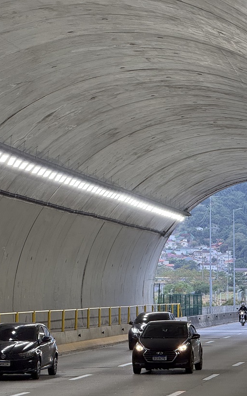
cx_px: 122
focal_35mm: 171
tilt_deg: +2.2
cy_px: 198
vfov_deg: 12.2
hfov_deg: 7.7
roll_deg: -1.0
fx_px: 1842
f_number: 2.8
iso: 80
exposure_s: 1/99
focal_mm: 15.66
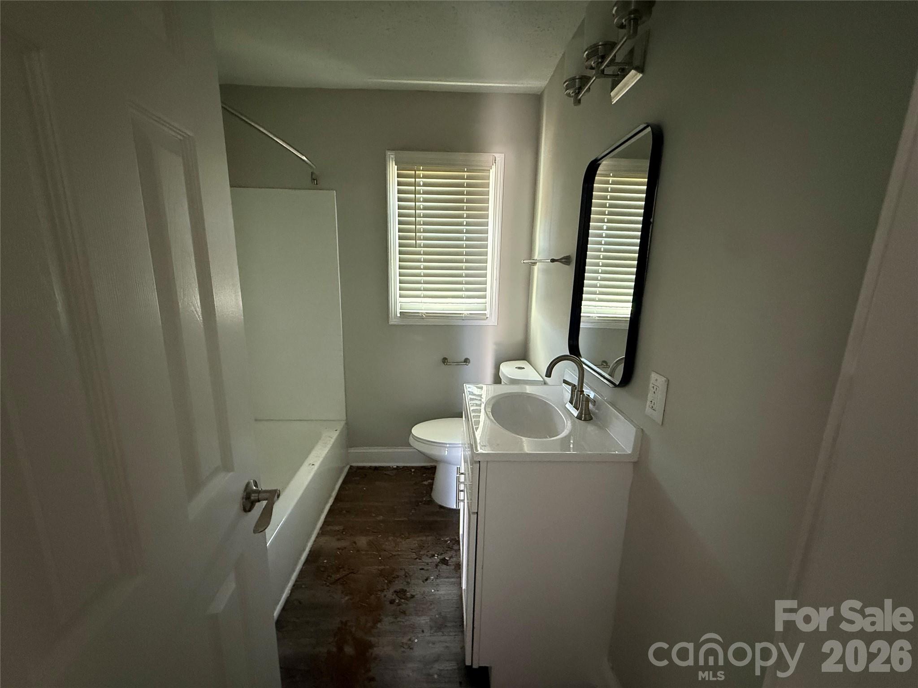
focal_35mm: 14
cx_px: 459
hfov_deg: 102.1
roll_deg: -0.9
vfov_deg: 85.7
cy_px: 344
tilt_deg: -11.3
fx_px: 371
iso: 800
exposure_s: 1/60
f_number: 2.2
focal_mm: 2.22
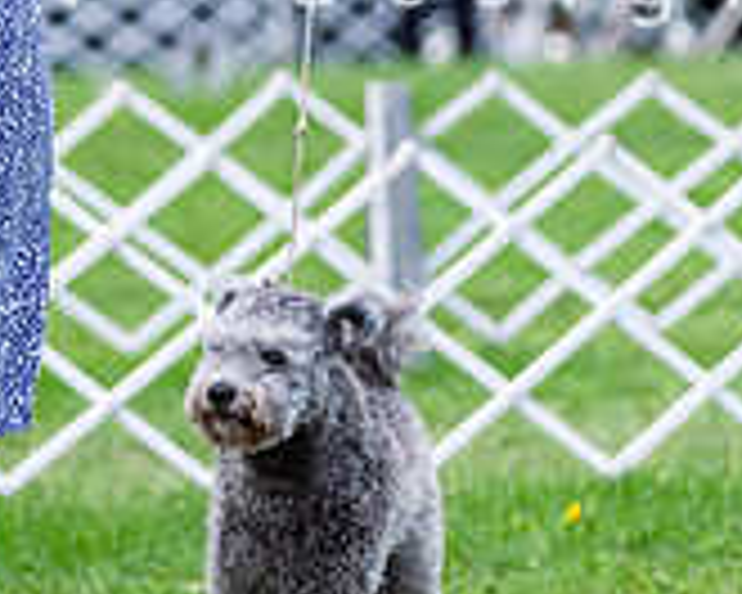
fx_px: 11178
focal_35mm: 509
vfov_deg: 3.0
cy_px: 140
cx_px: 119
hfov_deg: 3.8
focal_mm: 129
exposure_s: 1/1000
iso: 100
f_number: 2.8
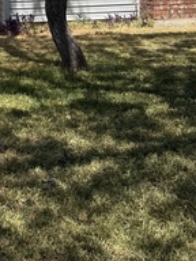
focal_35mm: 80
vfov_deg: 23.8
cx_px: -72
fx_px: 604
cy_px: 30
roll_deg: +3.2
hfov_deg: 17.1
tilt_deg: -5.5
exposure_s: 1/2801
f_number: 1.78
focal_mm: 6.76
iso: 80
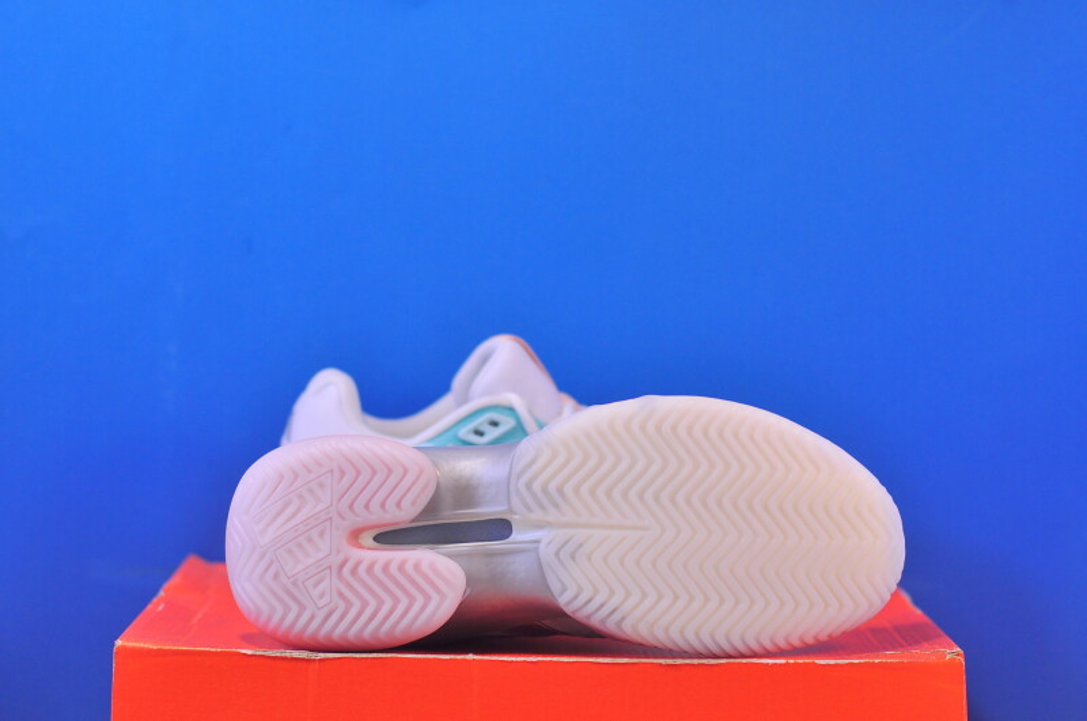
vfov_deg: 18.1
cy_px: 360
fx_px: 2261
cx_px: 544
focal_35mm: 75
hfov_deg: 27.0
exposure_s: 1/320
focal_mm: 50
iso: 250
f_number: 2.5
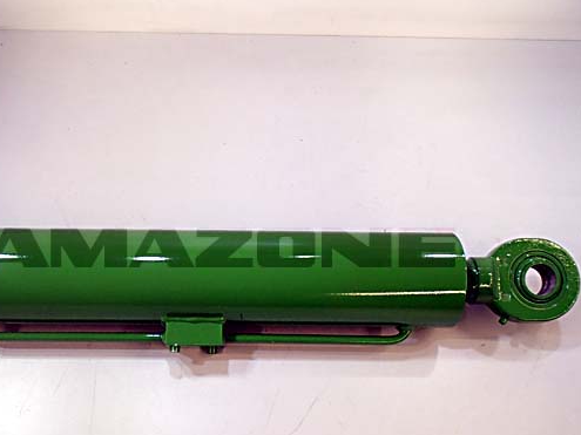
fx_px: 738
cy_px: 274
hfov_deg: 42.5
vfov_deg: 32.7
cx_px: 209
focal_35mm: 44
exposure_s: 1/30
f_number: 4.4
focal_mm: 6.07
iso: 400
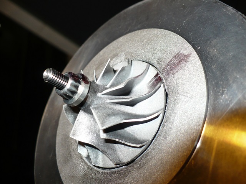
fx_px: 263
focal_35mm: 37
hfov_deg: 50.1
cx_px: 123
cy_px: 92
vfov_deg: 38.7
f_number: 2.8
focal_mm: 6.1
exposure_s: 1/30
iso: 100
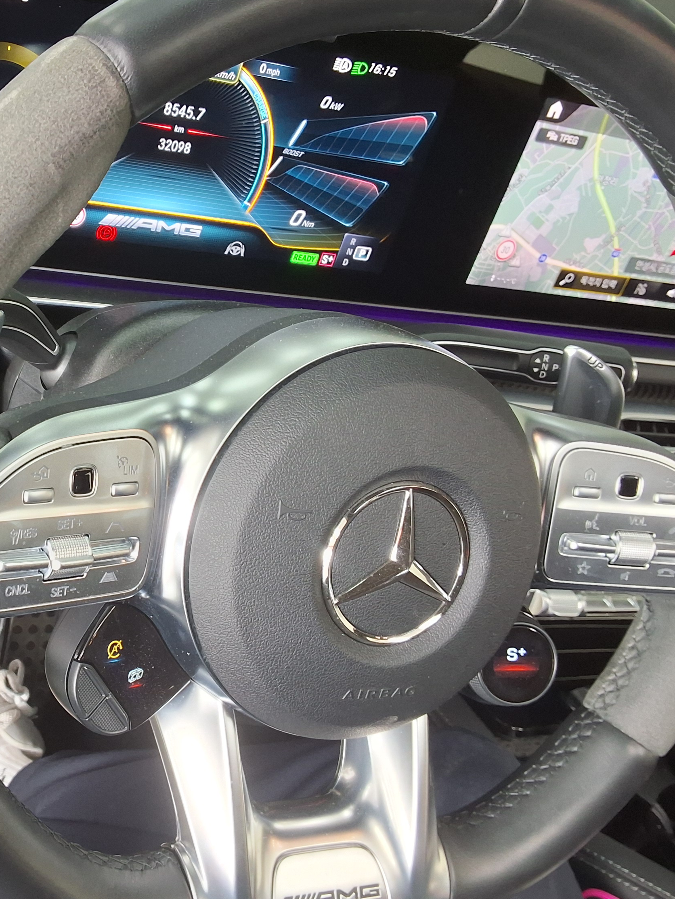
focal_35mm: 41
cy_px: 439
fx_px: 1066
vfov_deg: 45.8
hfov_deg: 33.6
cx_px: 94
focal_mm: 2.91
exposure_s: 1/40
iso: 64
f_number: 1.9
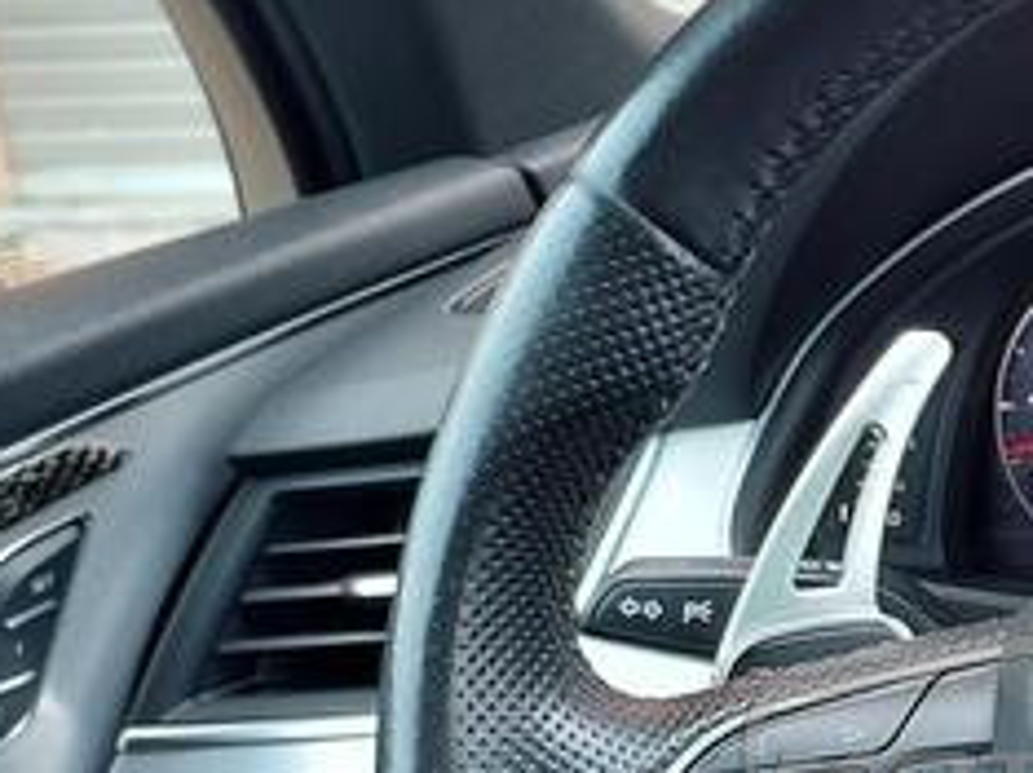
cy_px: 722
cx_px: 1130
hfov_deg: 26.7
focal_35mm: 67
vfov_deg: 21.3
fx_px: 1997
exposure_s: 1/60
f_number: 1.8
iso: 50
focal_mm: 4.6
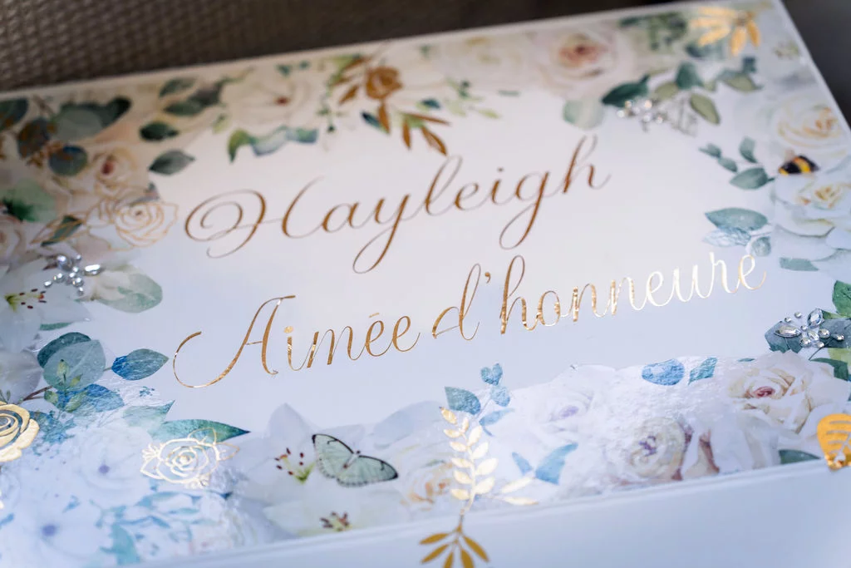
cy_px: 284
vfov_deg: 20.6
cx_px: 426
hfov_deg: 30.5
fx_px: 1560
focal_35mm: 66
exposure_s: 1/200
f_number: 2.8
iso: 320
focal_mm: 66
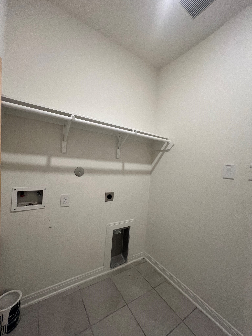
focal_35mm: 13
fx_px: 126
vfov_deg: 106.2
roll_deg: -2.7
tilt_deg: +1.4
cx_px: 126
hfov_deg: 89.9
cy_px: 168
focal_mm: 1.57
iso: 250
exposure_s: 1/120
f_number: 1.8
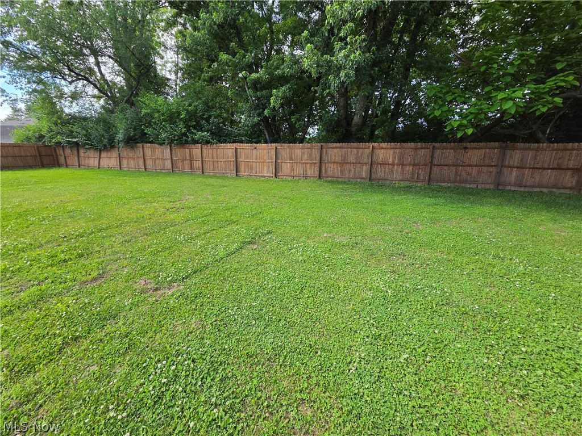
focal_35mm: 13
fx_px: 219
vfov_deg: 89.9
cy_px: 218
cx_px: 291
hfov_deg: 106.2
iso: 100
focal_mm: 2.2
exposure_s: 1/666
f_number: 2.2
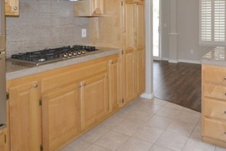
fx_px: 188
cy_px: 22
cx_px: 150
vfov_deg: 41.1
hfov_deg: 60.5
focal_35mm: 30
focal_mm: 10
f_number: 4.5
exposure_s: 1/80
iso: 400
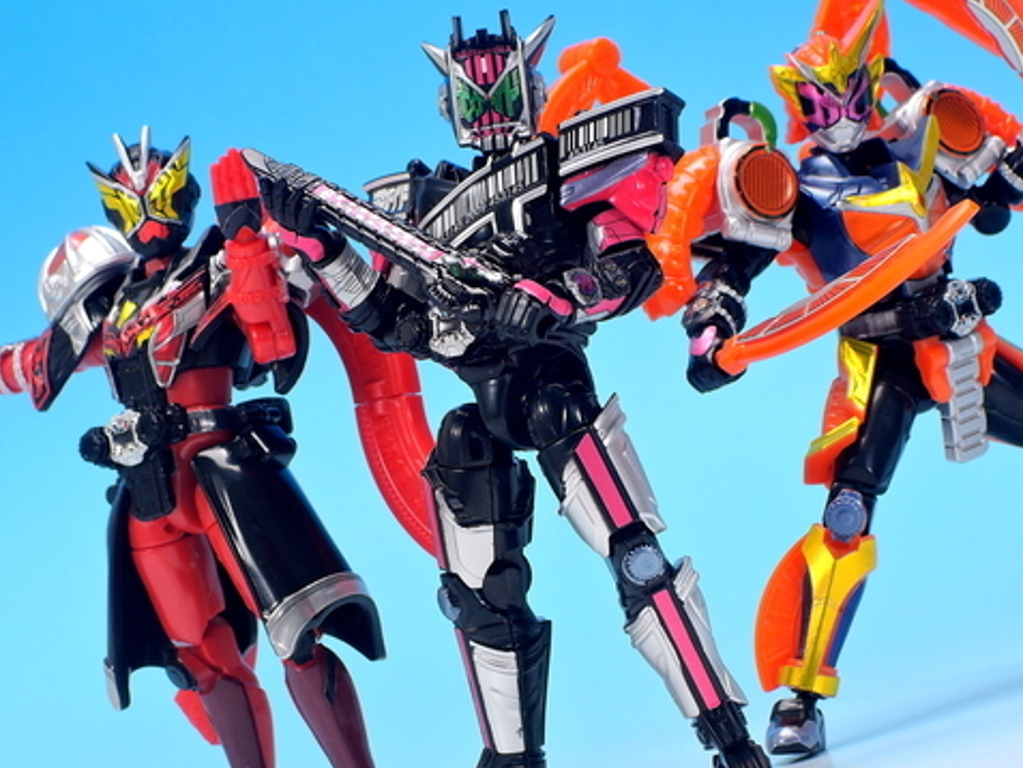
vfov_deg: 11.2
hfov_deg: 14.9
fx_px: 3902
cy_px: 423
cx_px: 528
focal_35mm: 132
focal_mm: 22.4
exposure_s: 1
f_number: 7.3
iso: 80
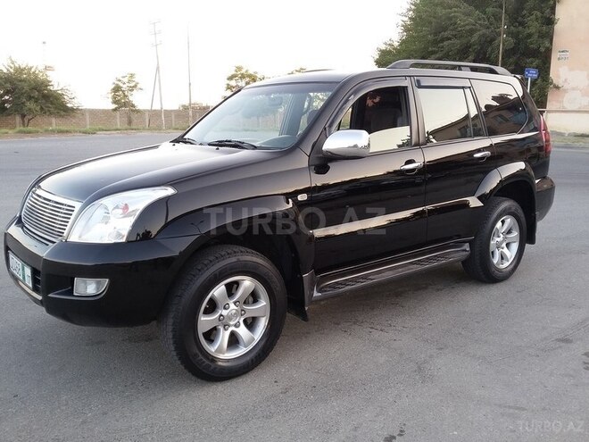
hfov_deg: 58.4
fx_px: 527
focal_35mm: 31
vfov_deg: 45.4
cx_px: 294
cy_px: 221
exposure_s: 1/50
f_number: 2.2
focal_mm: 3.3
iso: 64
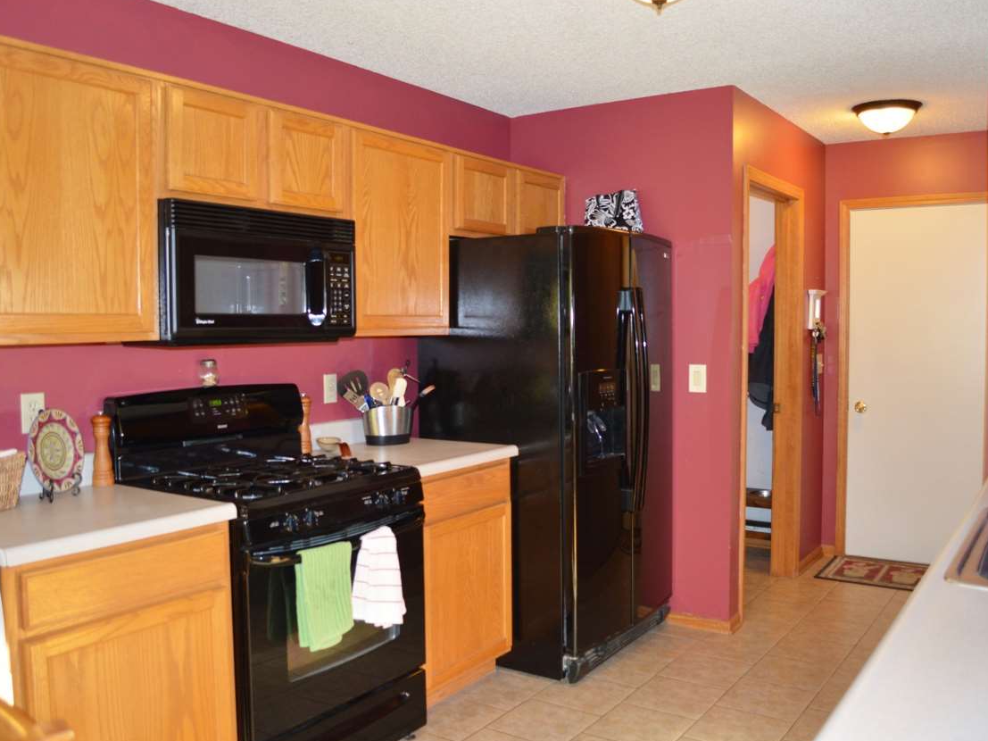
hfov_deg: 60.0
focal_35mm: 30
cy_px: 370
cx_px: 507
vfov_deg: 46.8
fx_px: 856
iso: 500
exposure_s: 1/60
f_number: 3.5
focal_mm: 18
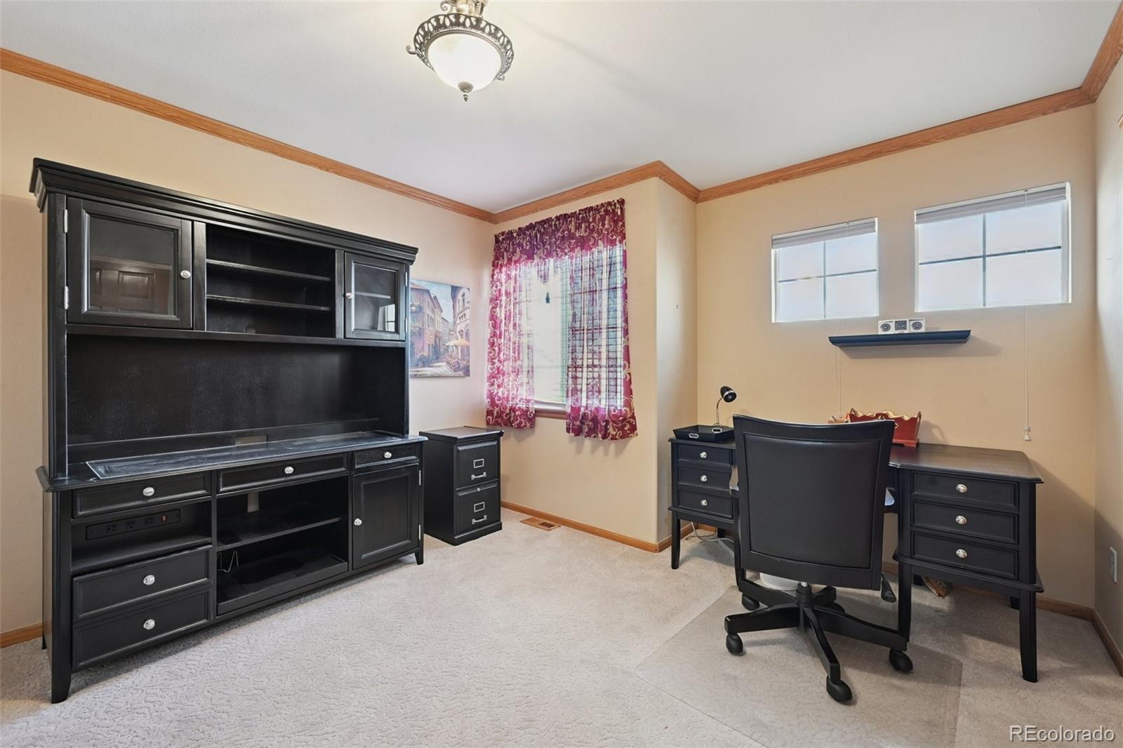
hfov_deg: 102.3
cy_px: 374
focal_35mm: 14
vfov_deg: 79.2
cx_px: 562
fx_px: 452
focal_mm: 14.5
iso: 400
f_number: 10
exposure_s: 1/2.5
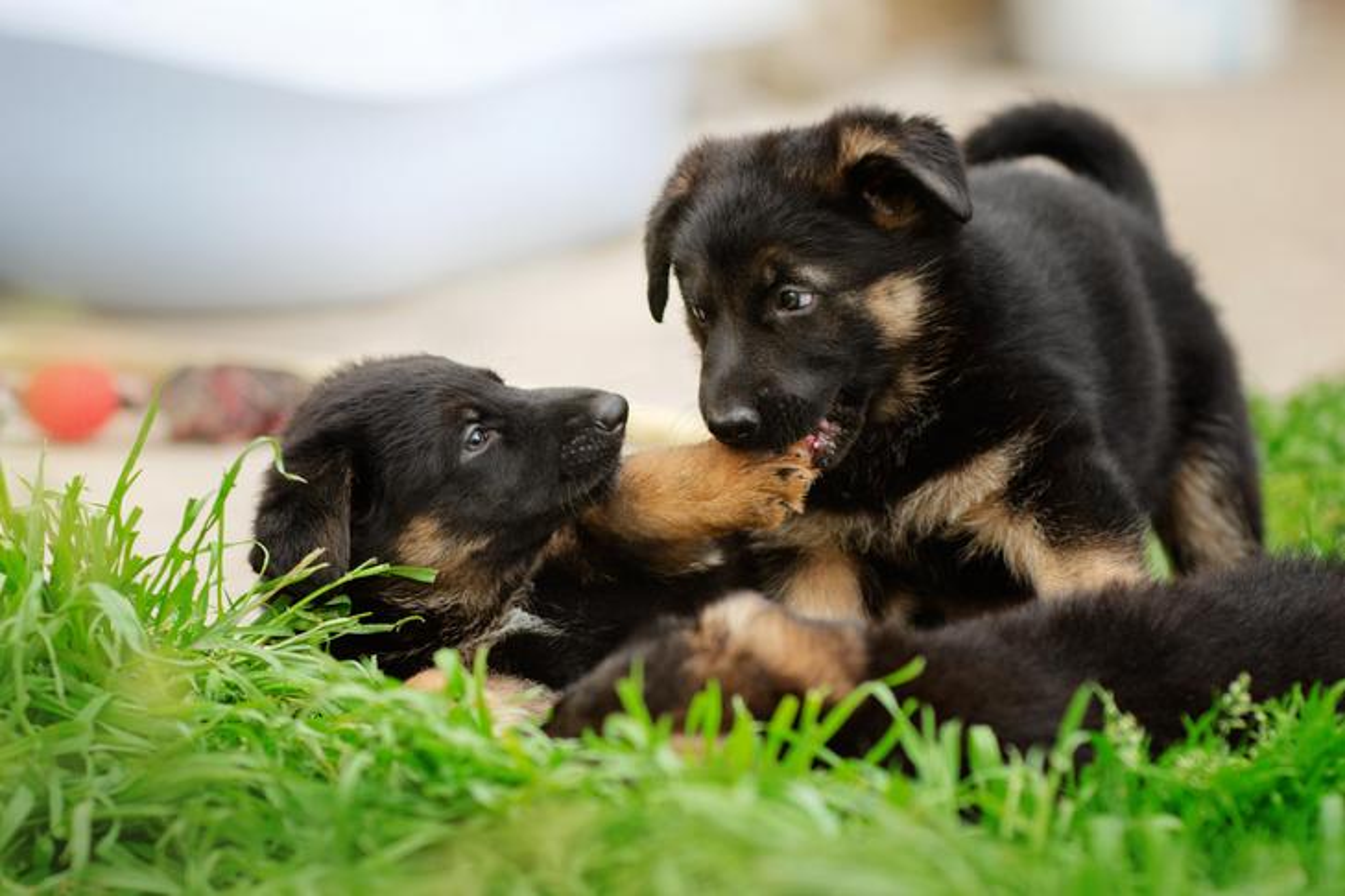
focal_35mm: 150
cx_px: 672
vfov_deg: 9.1
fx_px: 5604
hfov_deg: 13.7
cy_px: 448
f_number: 2.8
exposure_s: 1/800
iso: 320
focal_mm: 100
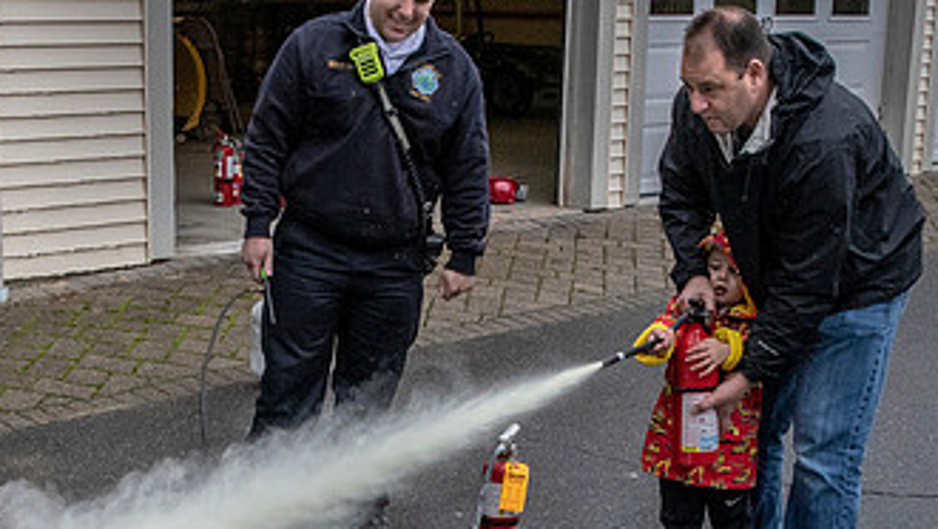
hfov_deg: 31.8
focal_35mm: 66
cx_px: 388
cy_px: 431
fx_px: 1642
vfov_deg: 18.1
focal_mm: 20
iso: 2000
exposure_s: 1/2500
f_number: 6.3
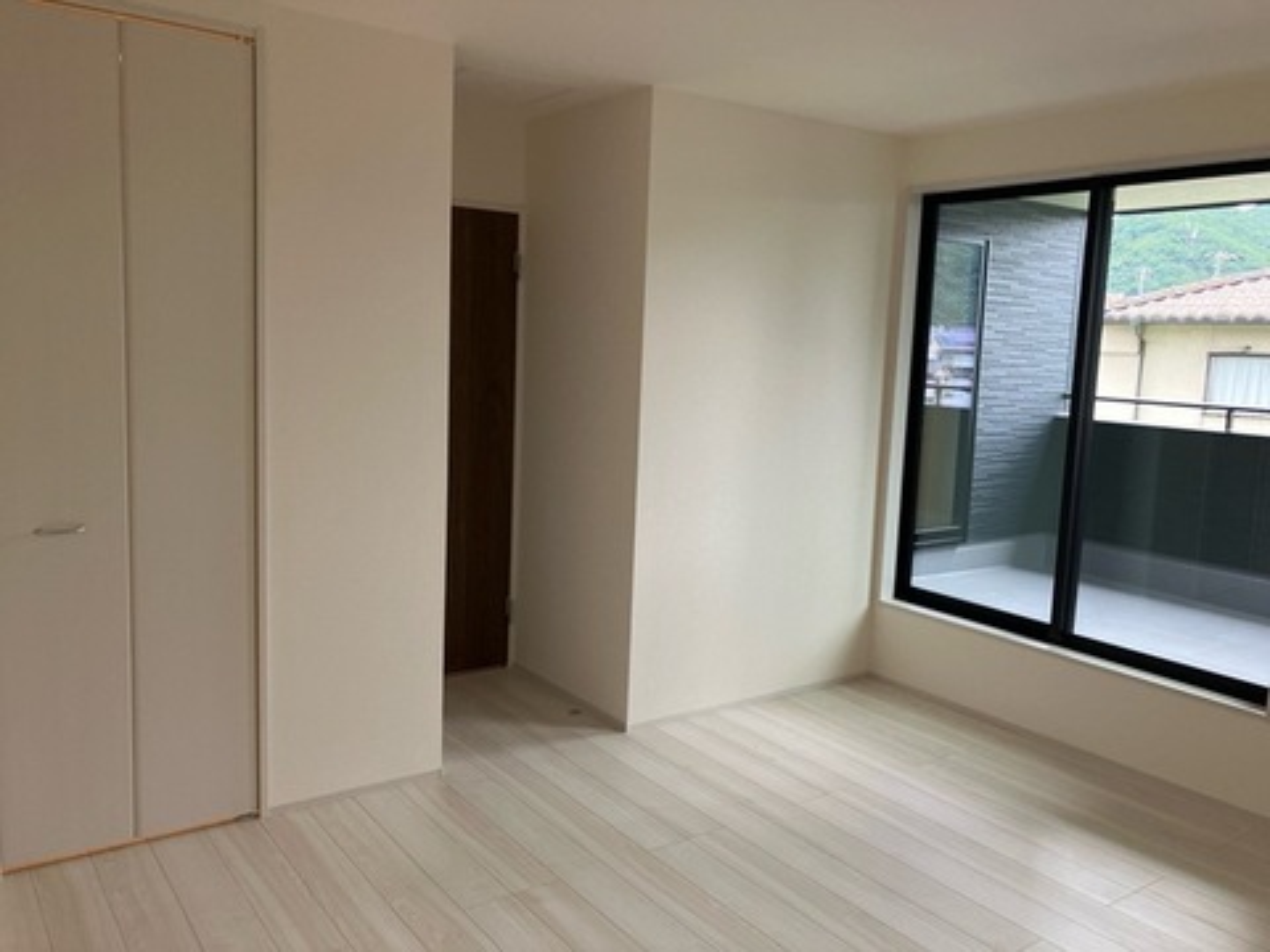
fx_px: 1027
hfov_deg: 63.4
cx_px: 635
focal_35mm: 28
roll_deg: -2.8
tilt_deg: -6.3
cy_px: 476
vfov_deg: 49.7
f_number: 1.8
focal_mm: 3.99
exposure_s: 1/60
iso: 125
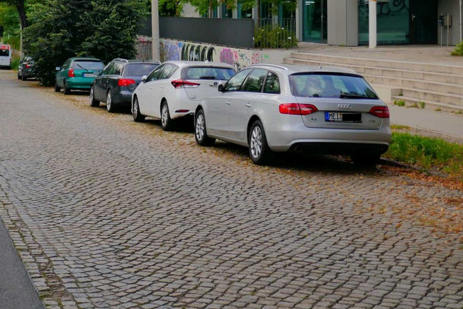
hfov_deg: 29.1
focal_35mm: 68
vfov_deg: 19.6
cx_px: 100
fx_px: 874
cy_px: 30
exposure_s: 1/200
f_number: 3.6
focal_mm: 13.6
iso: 500
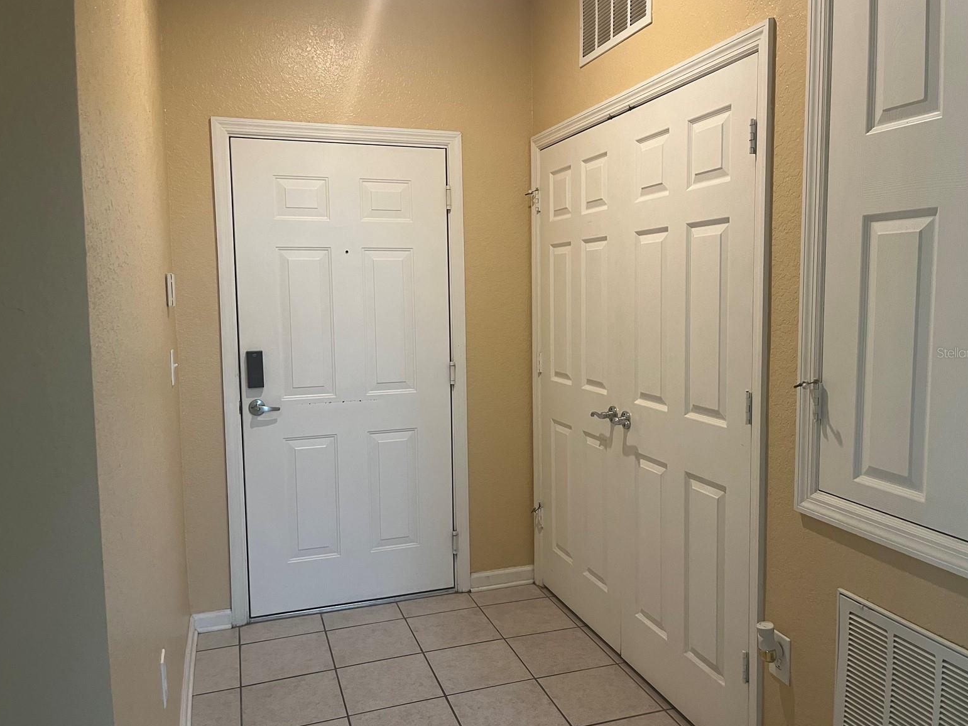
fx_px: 755
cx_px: 494
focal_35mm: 27
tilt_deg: -5.8
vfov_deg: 51.4
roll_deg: +0.1
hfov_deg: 65.3
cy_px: 352
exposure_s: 1/60
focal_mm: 5.1
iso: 160
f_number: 1.6
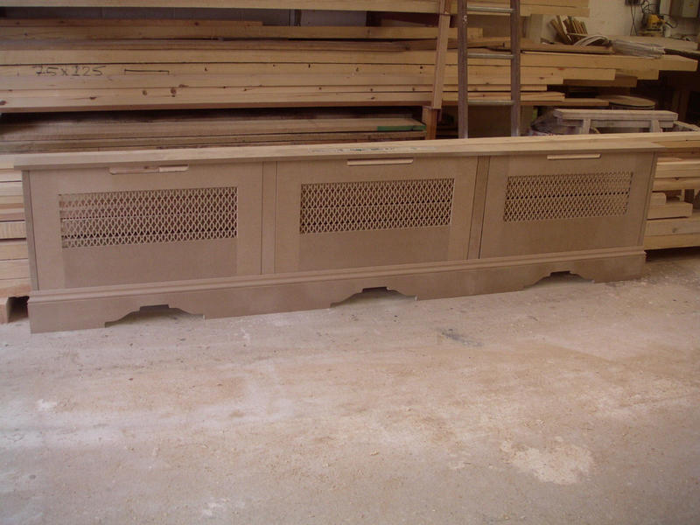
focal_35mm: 38
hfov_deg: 49.0
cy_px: 262
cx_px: 350
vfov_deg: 37.7
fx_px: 768
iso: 80
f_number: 2.8
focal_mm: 6
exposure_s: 1/50
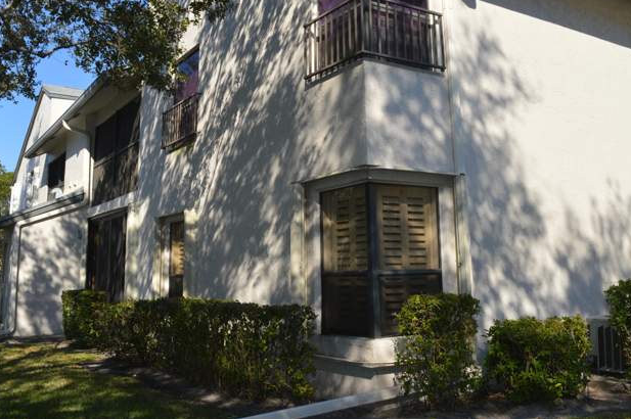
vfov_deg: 37.5
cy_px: 149
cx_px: 341
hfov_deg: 54.4
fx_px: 613
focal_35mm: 35
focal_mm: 18
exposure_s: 1/200
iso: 100
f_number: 9
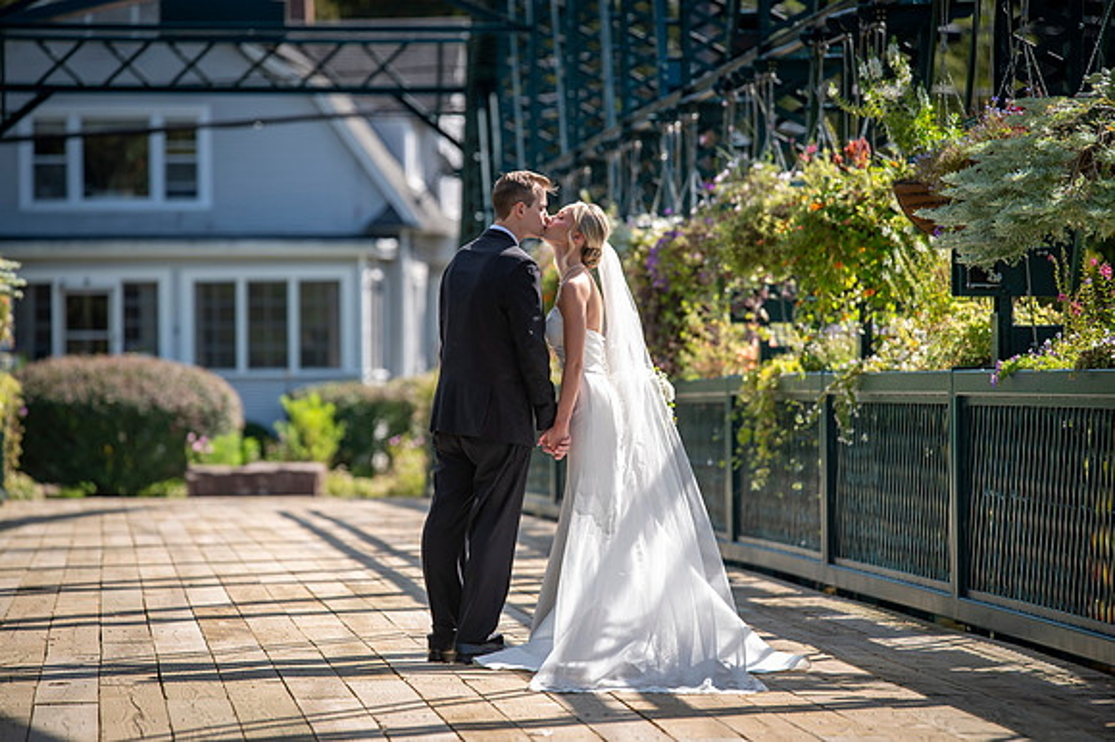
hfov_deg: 9.9
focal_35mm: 207
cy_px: 371
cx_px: 558
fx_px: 6409
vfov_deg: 6.6
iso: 50
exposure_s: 1/320
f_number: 4
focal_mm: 200
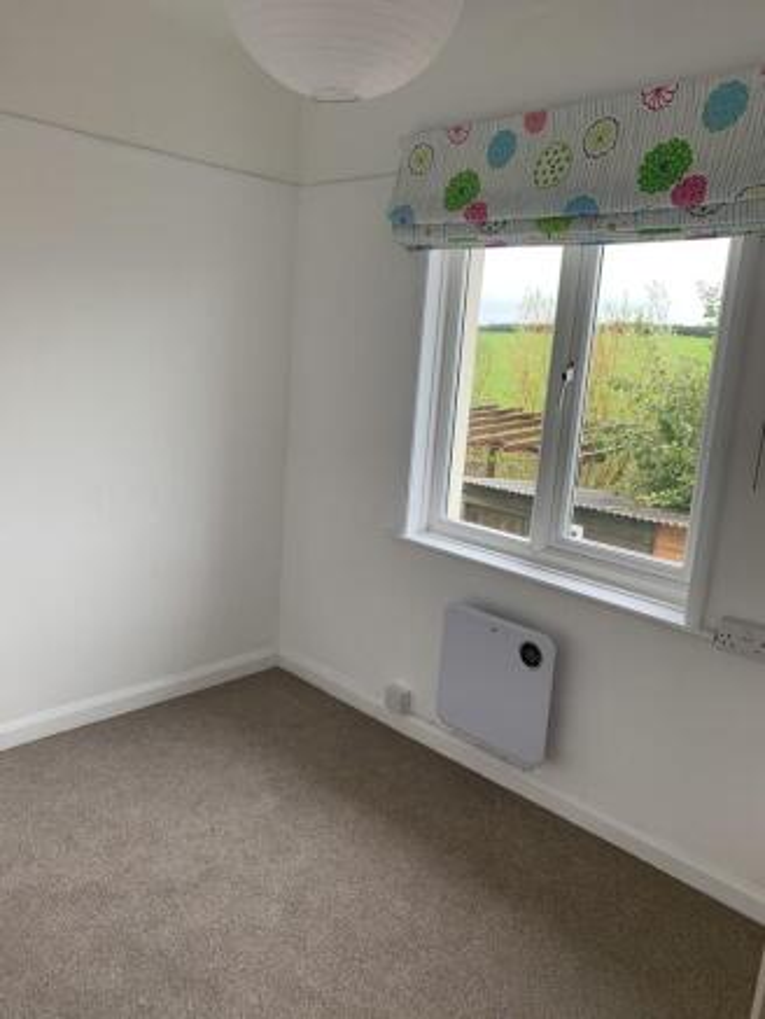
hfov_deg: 53.1
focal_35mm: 26
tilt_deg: -10.0
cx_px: 382
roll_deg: -4.4
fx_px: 766
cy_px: 510
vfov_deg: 67.3
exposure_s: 1/100
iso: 80
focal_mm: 4.25
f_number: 1.8
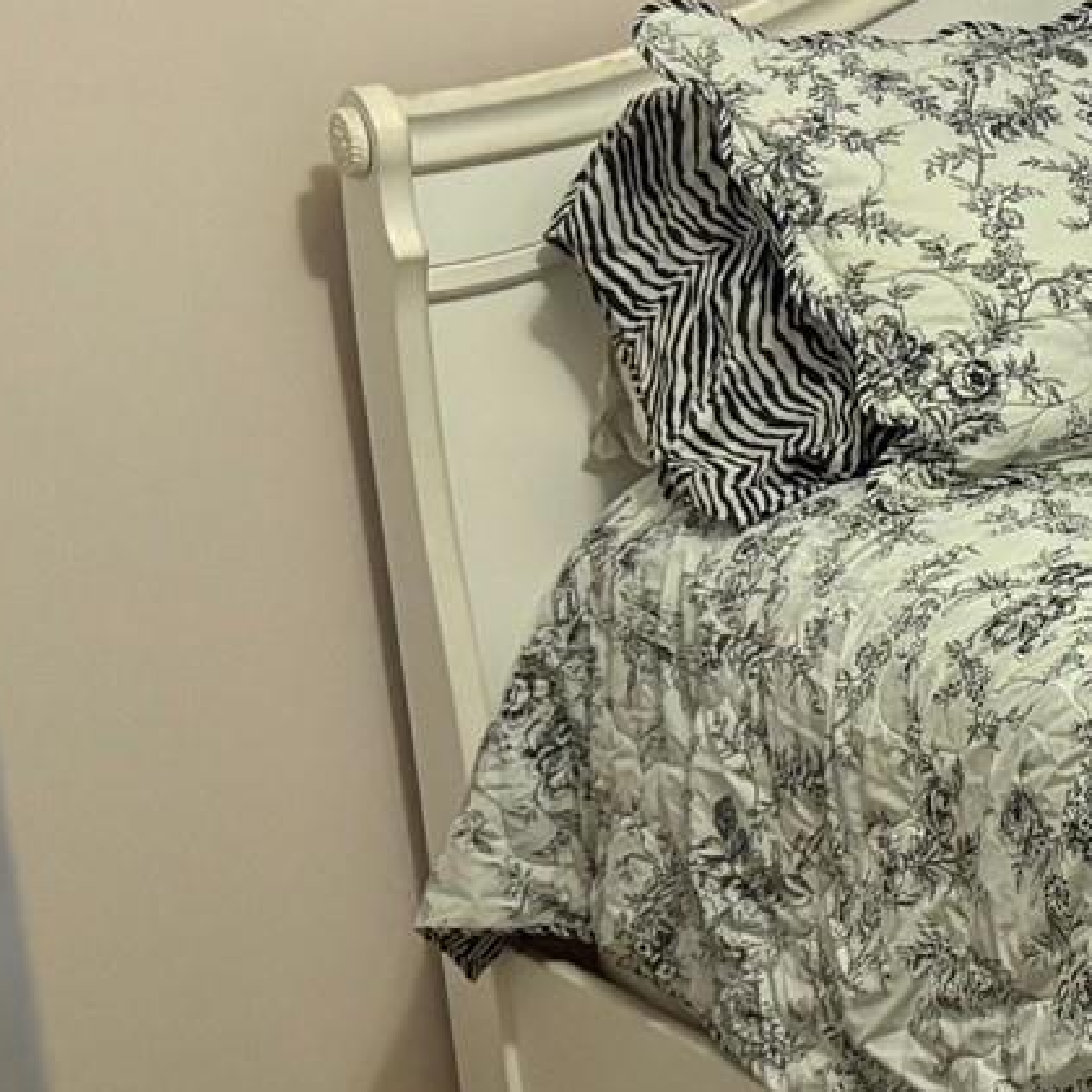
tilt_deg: -12.2
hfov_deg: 13.4
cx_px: 2176
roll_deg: +2.7
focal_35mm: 112
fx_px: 3997
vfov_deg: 15.6
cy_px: 520
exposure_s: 1/60
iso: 320
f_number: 1.6
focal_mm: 5.96
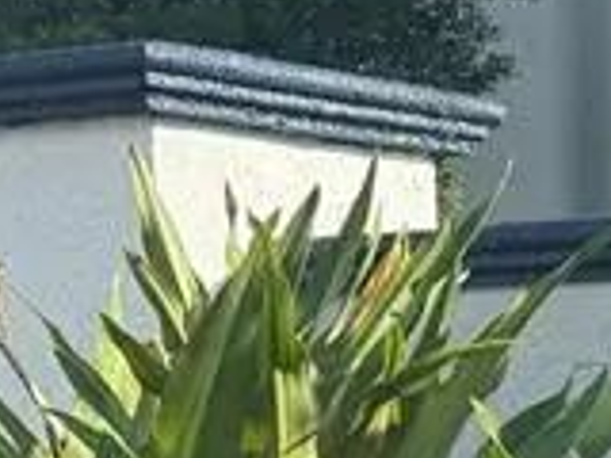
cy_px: 618
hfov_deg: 10.2
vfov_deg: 9.4
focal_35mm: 154
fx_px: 2718
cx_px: 1692
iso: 80
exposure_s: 1/2710
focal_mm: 6.76
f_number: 1.78
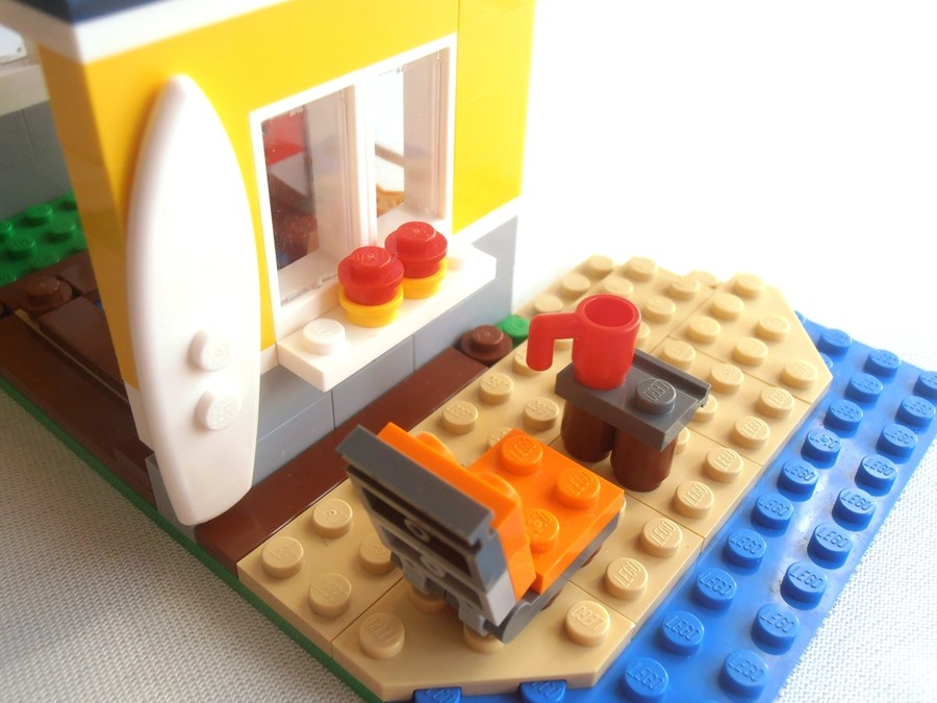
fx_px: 1002
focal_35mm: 37
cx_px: 468
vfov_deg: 38.7
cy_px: 352
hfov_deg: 50.1
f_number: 3.9
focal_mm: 6.61
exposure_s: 1/125
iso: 80
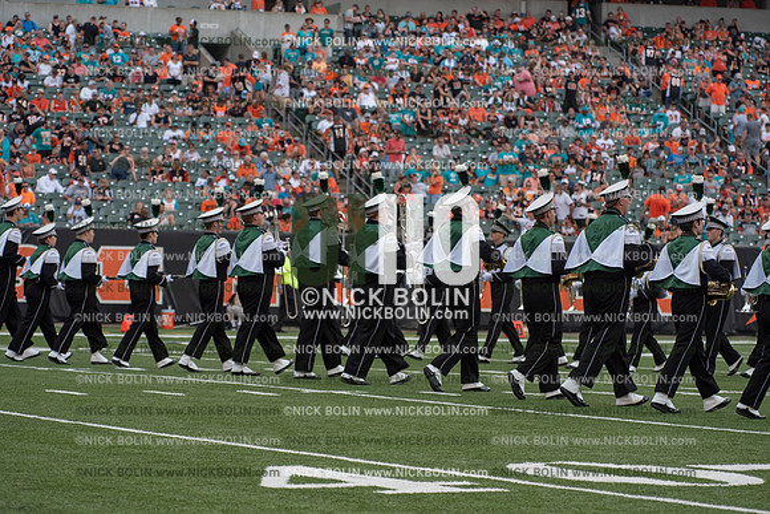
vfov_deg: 9.8
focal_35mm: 140
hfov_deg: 14.7
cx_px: 385
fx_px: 2995
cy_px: 257
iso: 400
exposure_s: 1/1250
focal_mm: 140
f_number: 5.6
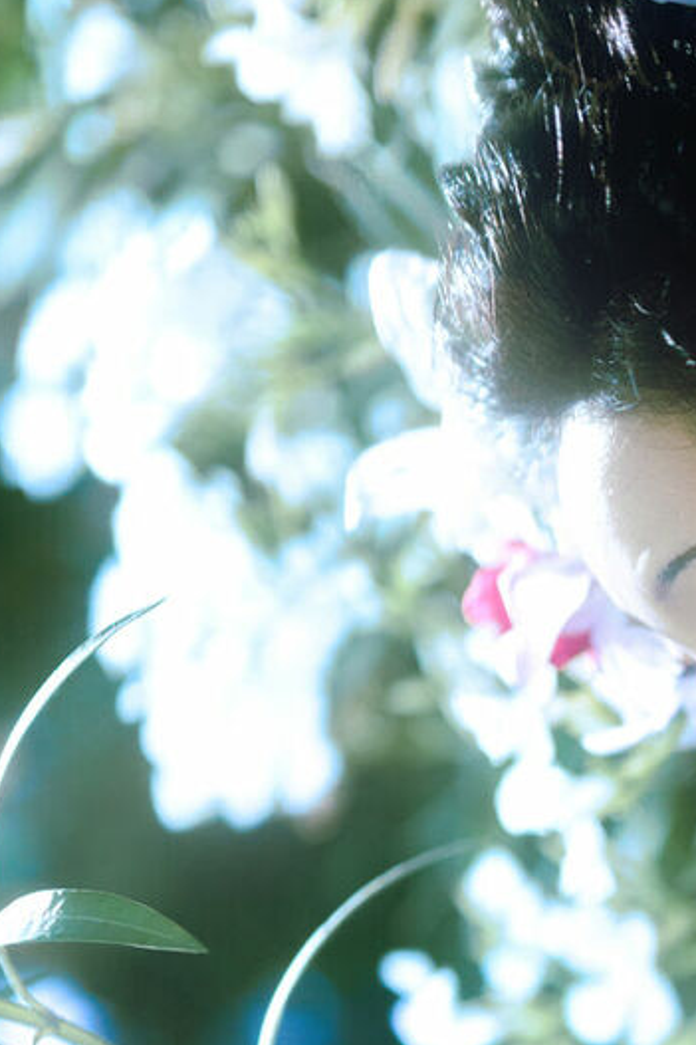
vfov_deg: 8.1
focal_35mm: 254
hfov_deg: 5.4
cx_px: 855
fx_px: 7370
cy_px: 1074
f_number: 1.4
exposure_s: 1/250
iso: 1000
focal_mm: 85
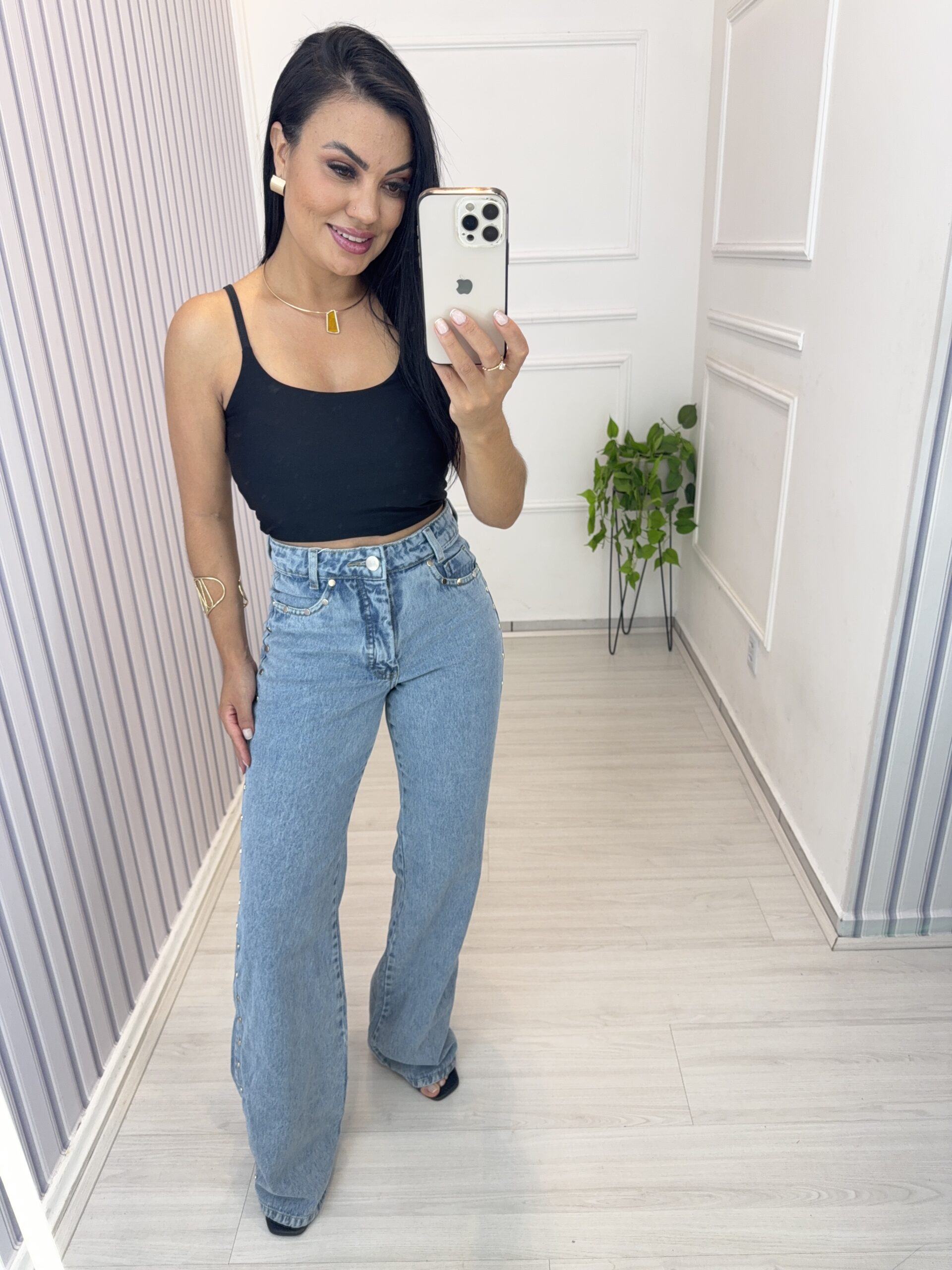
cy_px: 635
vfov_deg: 71.6
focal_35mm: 24
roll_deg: +0.3
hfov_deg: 56.8
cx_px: 476
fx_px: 880
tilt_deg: -24.7
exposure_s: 1/120
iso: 64
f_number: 1.78
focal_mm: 6.76
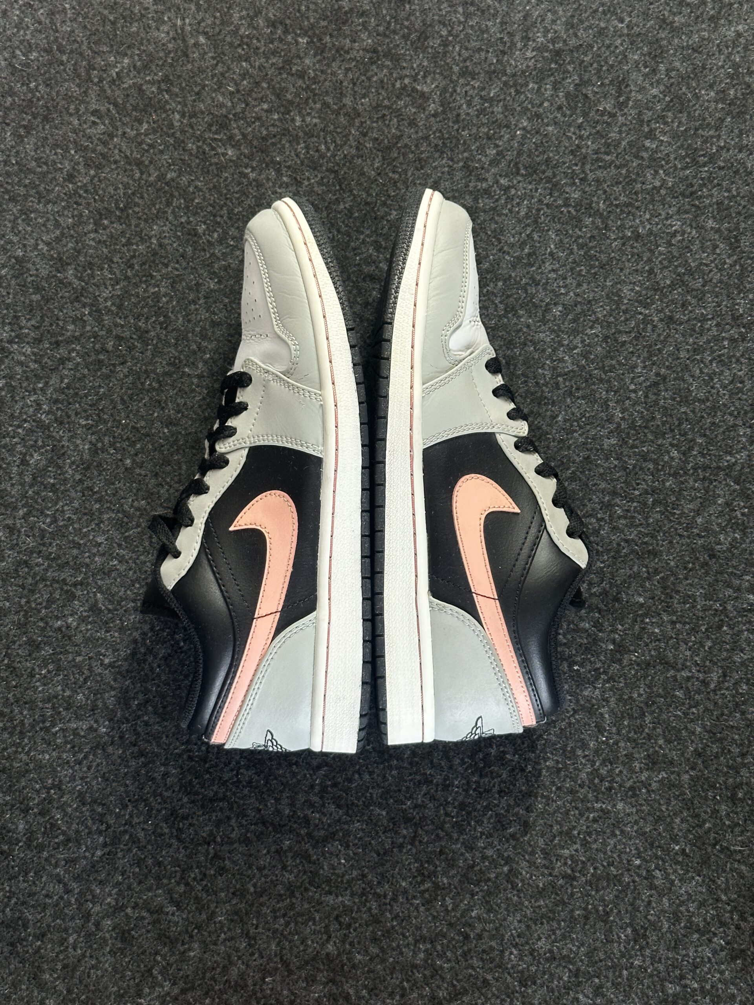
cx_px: 377
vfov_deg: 39.7
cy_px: 502
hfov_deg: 30.3
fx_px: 1394
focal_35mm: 48
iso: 200
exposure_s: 1/33
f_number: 1.78
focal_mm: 6.86
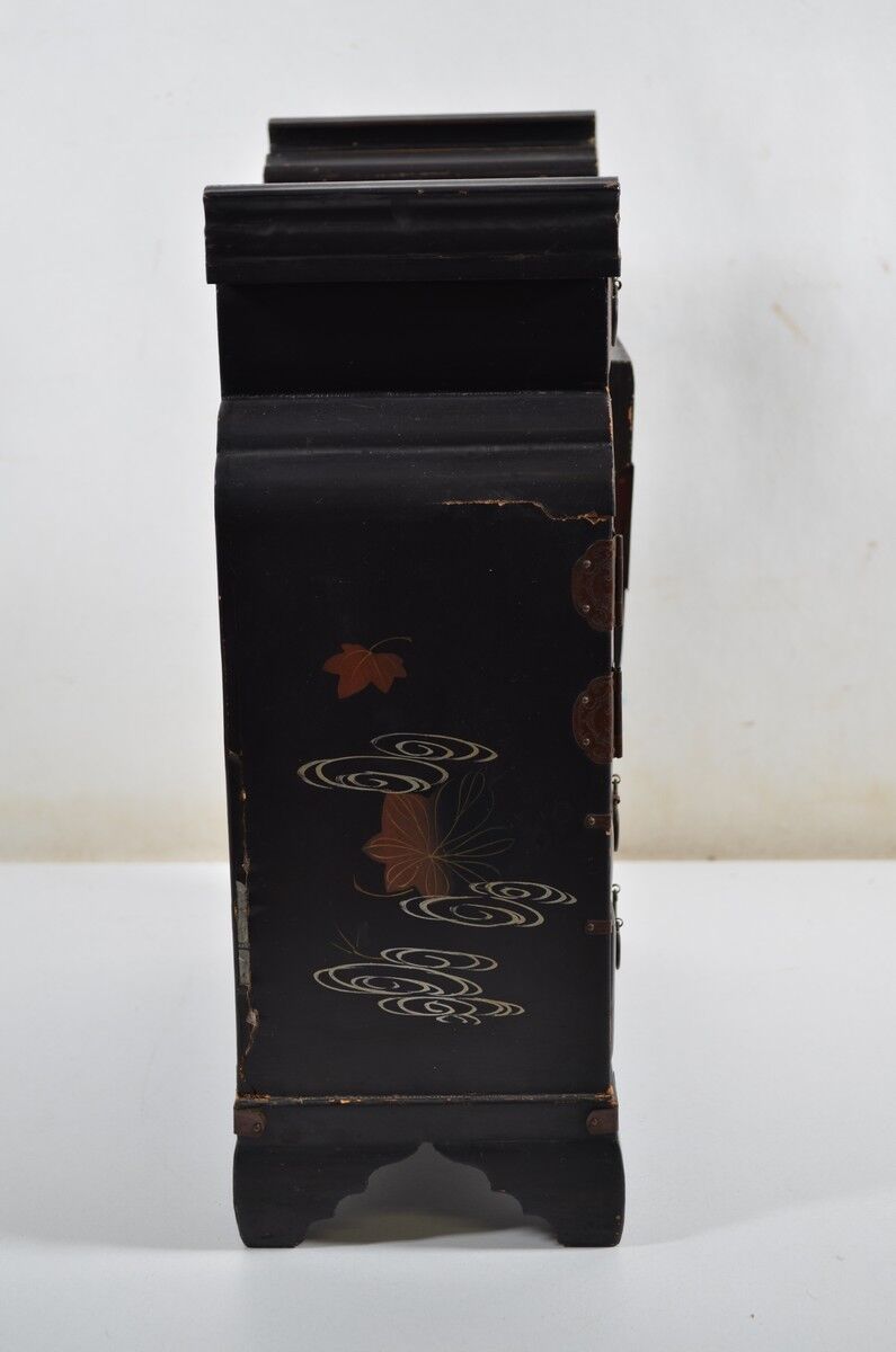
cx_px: 448
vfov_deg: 30.6
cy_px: 676
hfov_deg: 20.5
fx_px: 2475
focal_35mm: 66
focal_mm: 44
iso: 100
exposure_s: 1/30
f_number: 5.3
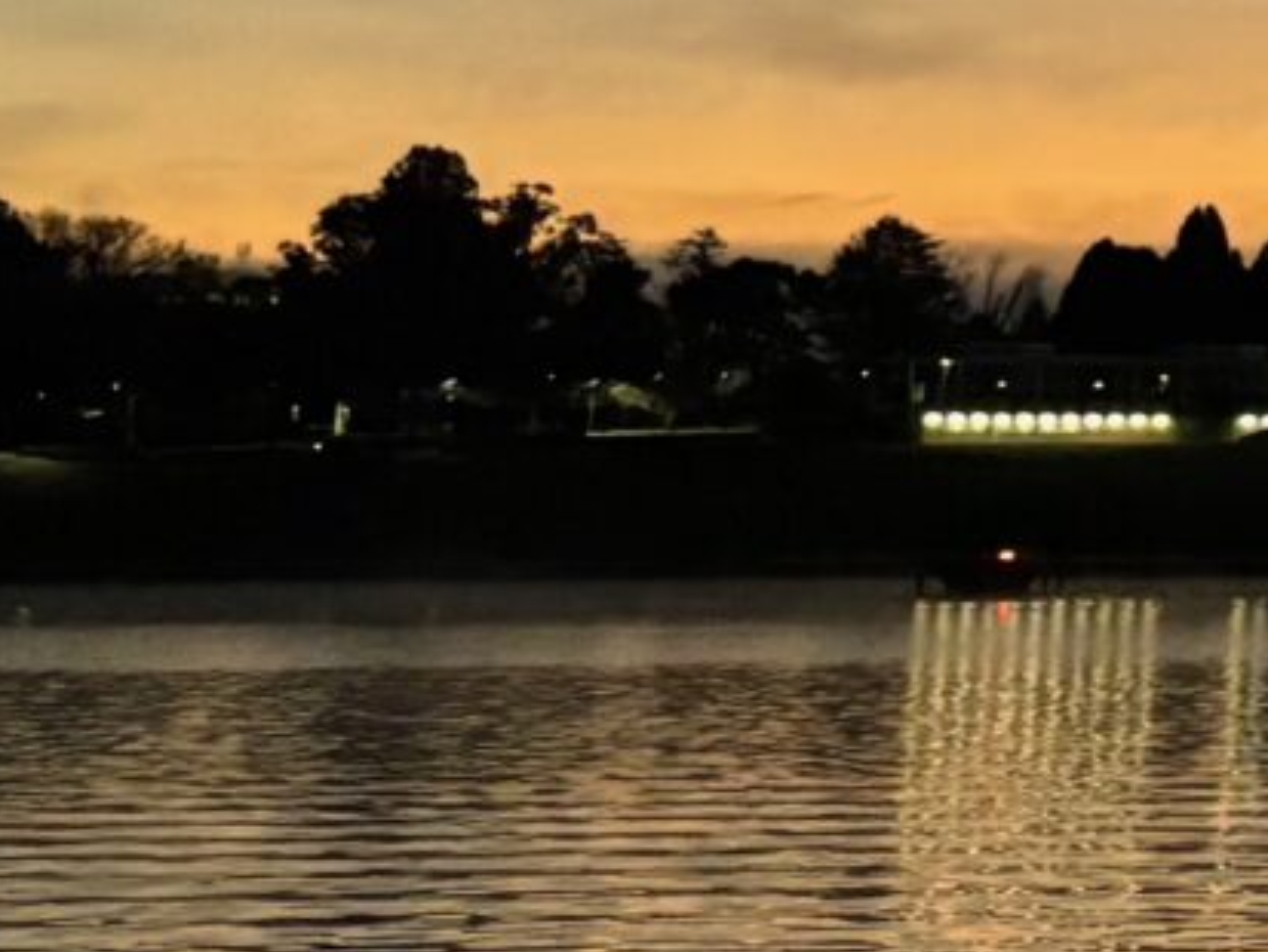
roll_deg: +0.5
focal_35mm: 161
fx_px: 5899
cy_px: -350
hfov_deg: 10.1
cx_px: 3405
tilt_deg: +9.9
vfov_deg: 9.0
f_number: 1.6
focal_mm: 5.96
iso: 500
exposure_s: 1/59
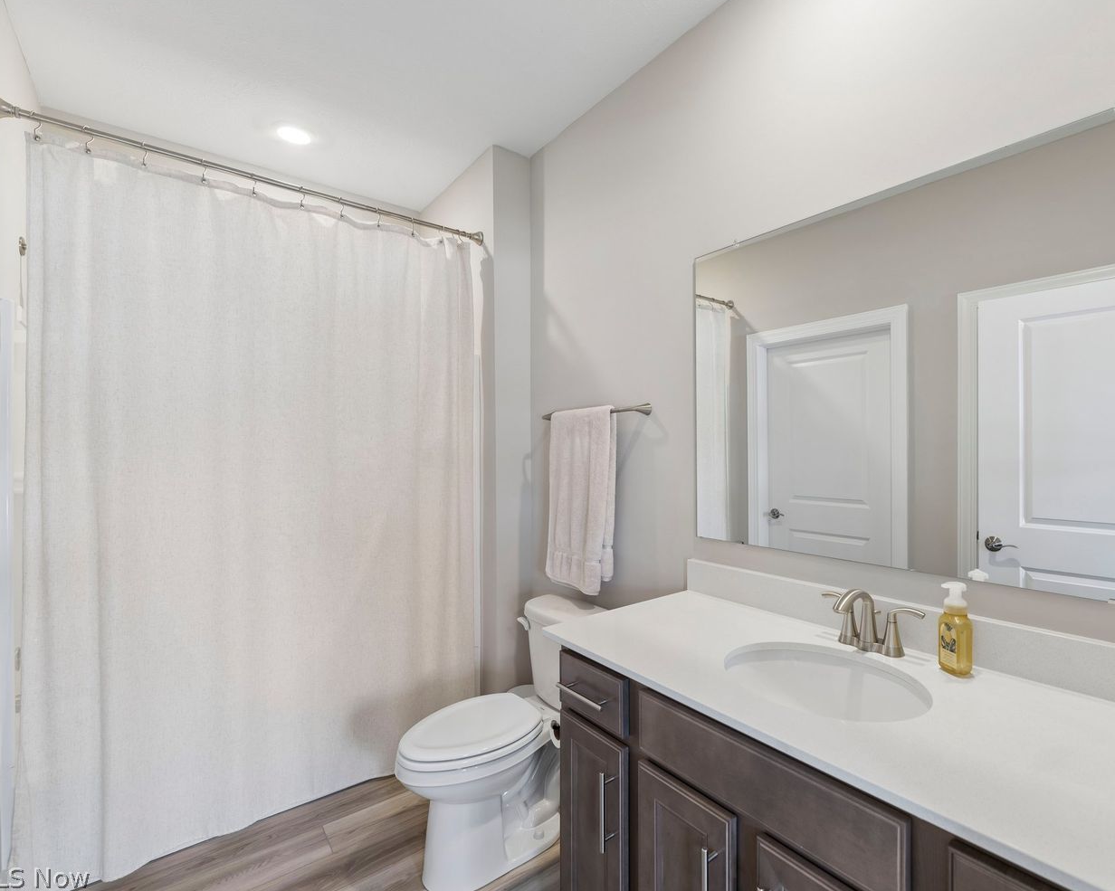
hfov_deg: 92.4
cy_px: 446
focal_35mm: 16
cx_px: 643
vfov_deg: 80.4
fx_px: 528
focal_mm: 14
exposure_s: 1/15
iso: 200
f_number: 5.6
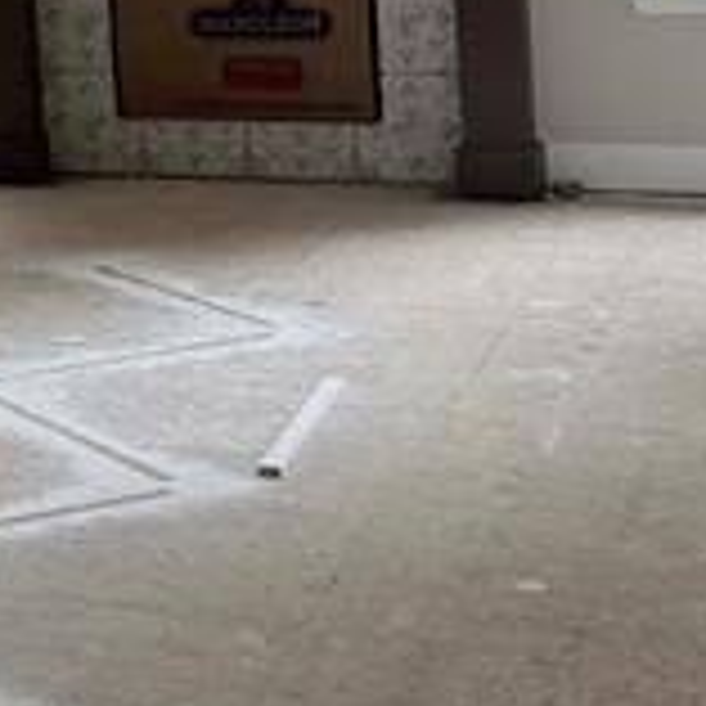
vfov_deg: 16.1
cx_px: -202
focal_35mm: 104
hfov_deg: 15.9
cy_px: -135
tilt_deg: -3.6
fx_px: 2400
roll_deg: +3.0
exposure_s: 1/121
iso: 80
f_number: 1.78
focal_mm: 6.76
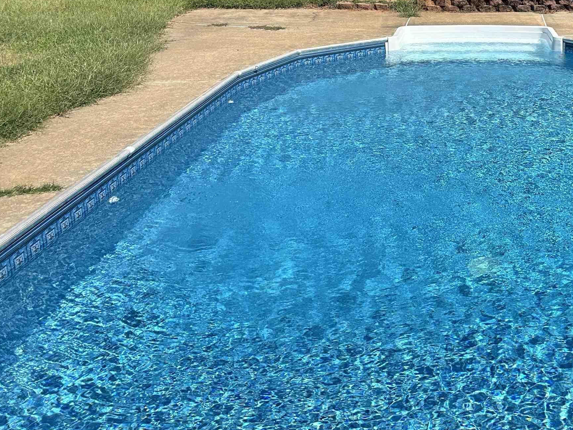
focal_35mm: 46
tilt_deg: -11.7
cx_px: 492
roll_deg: +0.2
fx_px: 761
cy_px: 59
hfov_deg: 38.9
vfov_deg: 30.4
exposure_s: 1/4630
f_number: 1.5
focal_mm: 5.7
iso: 50
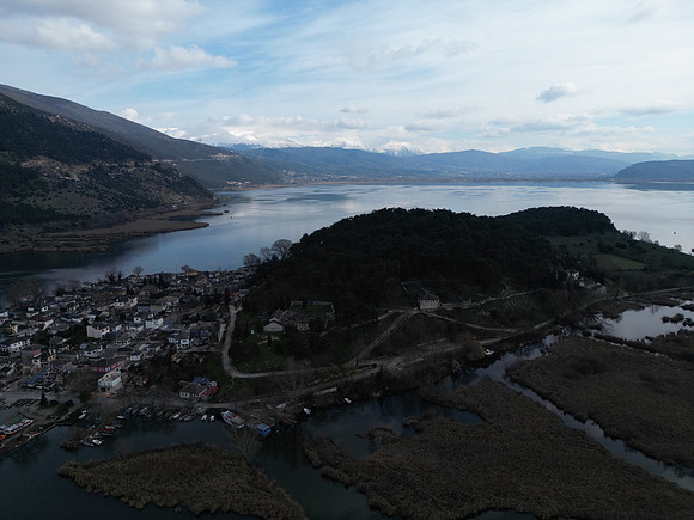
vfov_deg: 56.8
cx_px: 347
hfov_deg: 71.6
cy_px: 260
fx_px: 481
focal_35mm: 24
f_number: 1.7
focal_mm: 6.72
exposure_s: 1/3000
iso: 100
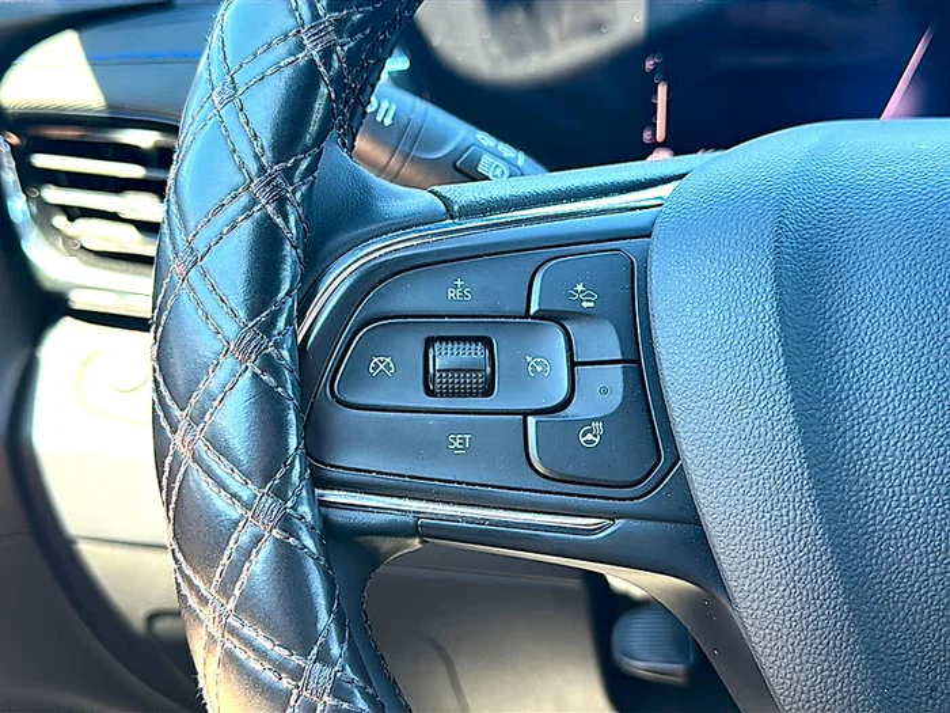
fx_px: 933
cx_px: 475
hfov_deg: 54.0
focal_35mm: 34
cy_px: 356
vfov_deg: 41.8
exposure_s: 1/82
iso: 80
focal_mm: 6.86
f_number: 1.78
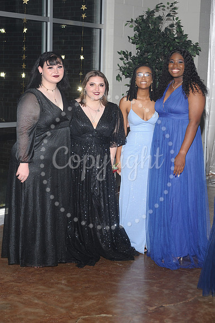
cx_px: 108
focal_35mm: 75
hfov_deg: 18.2
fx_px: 673
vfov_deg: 27.0
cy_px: 162
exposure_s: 1/125
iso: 640
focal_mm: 75
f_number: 7.1
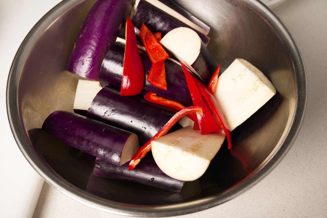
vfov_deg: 36.8
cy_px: 109
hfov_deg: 53.2
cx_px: 164
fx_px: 327
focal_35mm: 36
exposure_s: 1/1250
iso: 1600
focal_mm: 36
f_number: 8
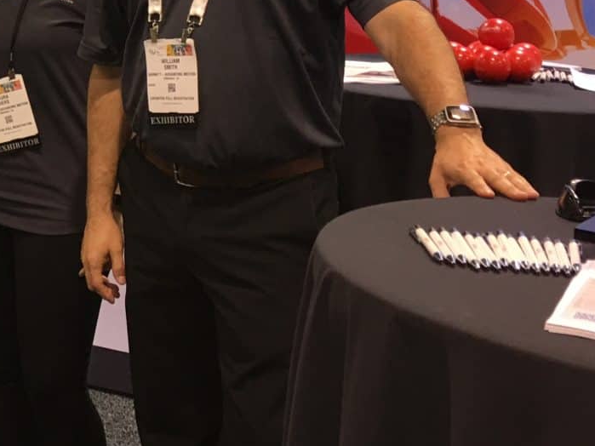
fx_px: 1461
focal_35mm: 85
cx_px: -133
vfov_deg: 16.9
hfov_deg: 21.3
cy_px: -35
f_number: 2.2
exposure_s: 1/30
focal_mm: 4.15
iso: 40
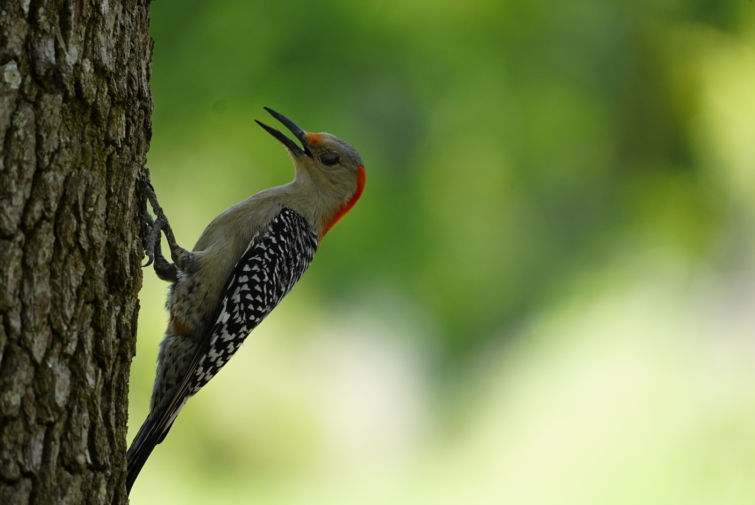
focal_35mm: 514
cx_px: 378
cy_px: 252
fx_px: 10787
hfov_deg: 4.0
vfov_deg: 2.7
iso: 1000
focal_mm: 343
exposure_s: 1/500
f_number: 6.3
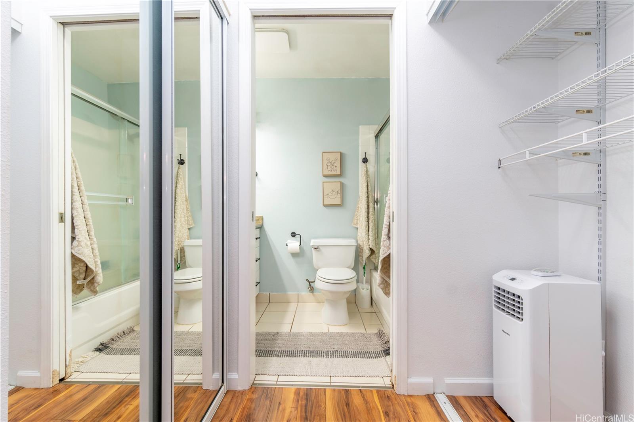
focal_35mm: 16
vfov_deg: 72.0
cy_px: 211
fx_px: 291
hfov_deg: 95.0
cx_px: 317
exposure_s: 1/6
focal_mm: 11
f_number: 8
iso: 100
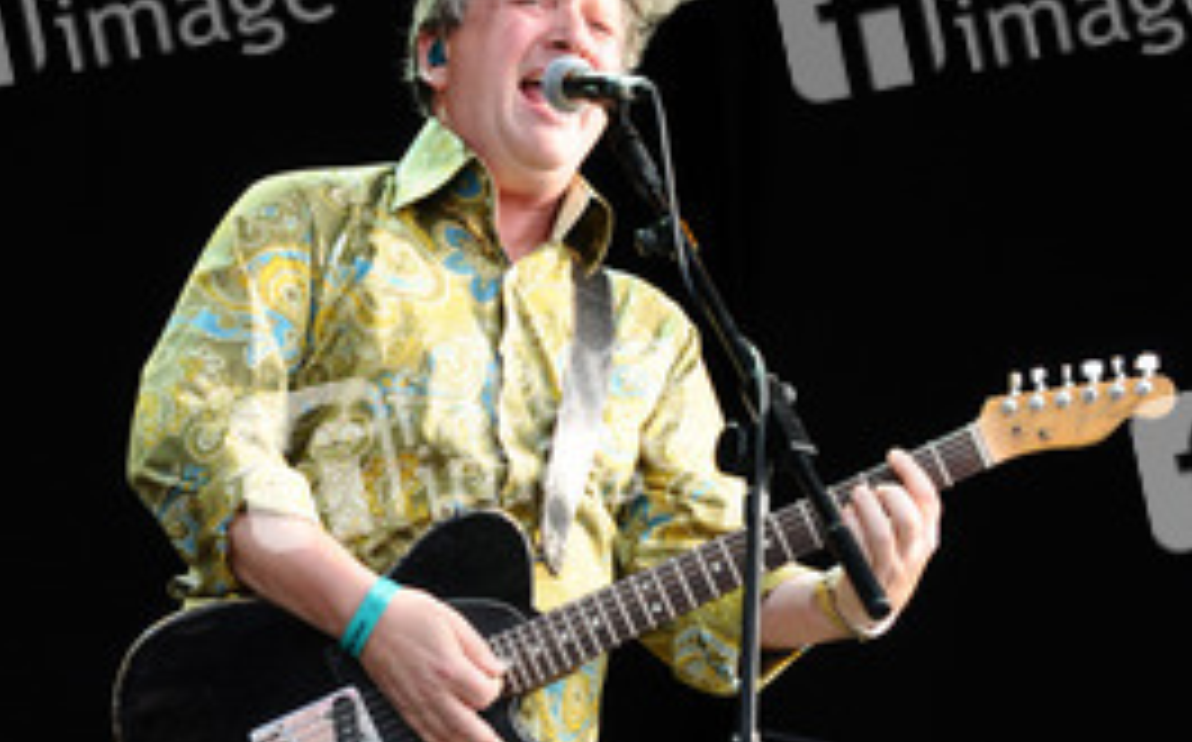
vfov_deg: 7.1
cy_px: 670
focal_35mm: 185
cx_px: 596
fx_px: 6004
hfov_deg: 11.3
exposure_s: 1/400
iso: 320
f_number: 5
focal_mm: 80
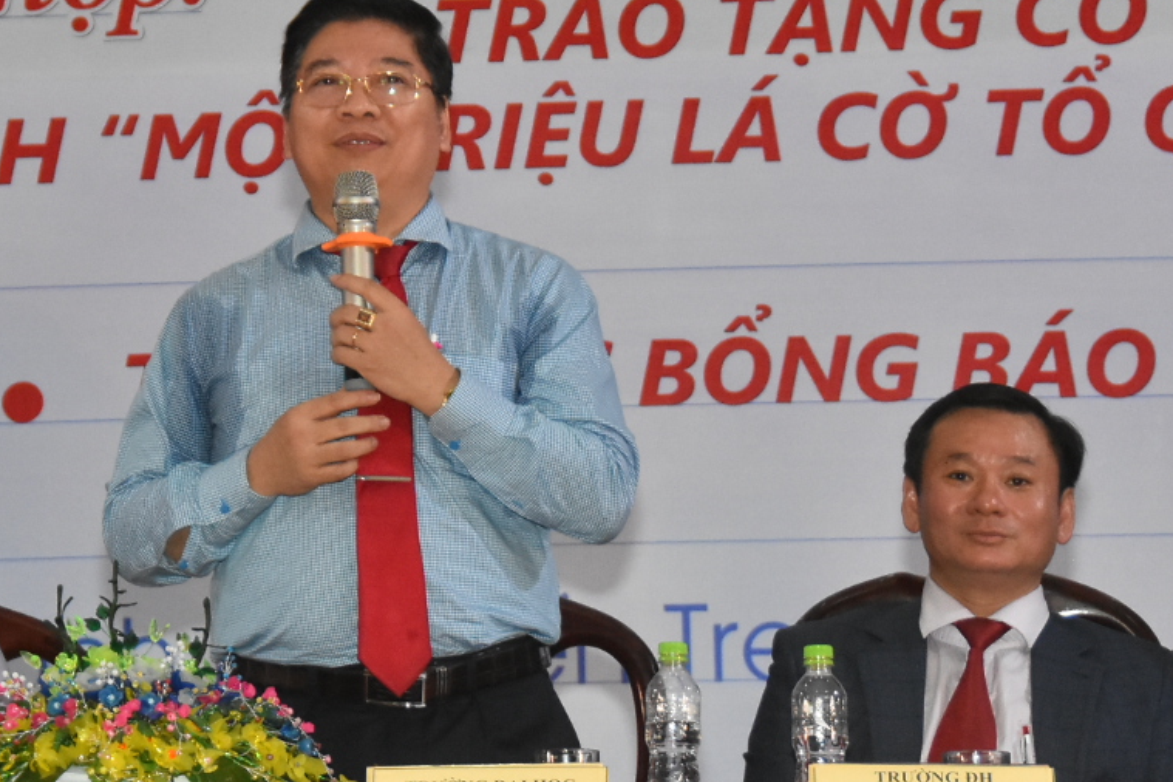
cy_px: 145
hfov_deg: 9.2
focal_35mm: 224
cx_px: 343
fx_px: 7298
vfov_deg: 6.1
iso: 3200
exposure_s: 1/200
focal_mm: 70
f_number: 5
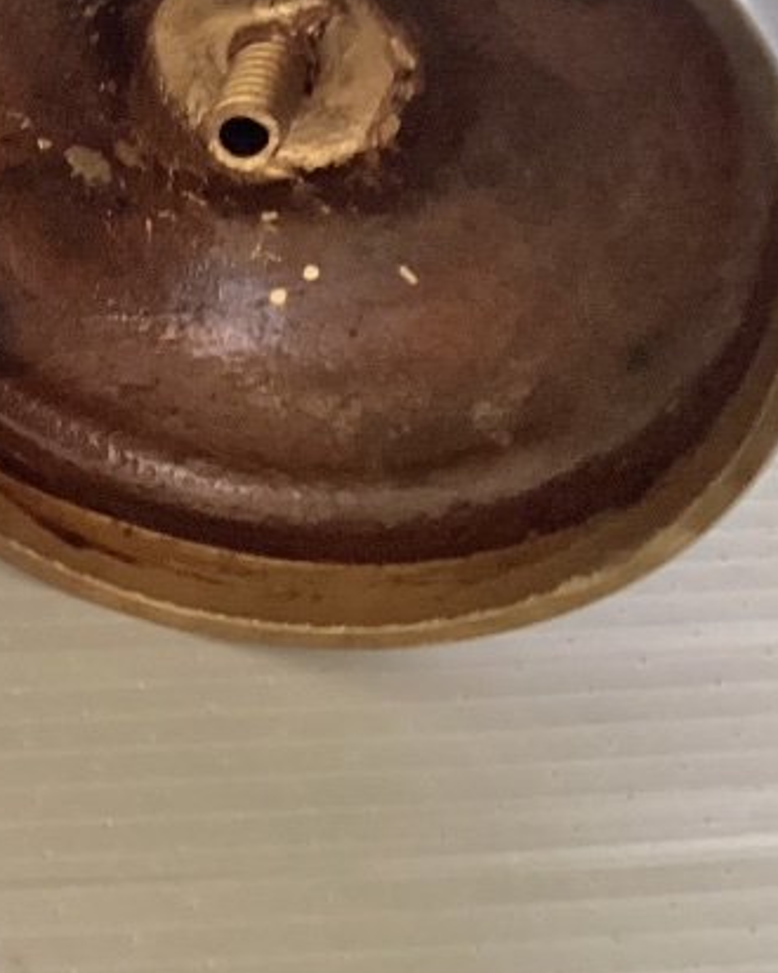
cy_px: 172
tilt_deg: -43.9
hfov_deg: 16.0
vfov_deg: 21.4
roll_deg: -1.5
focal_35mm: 88
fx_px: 2535
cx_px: -391
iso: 320
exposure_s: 1/30
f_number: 2.4
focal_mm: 3.3
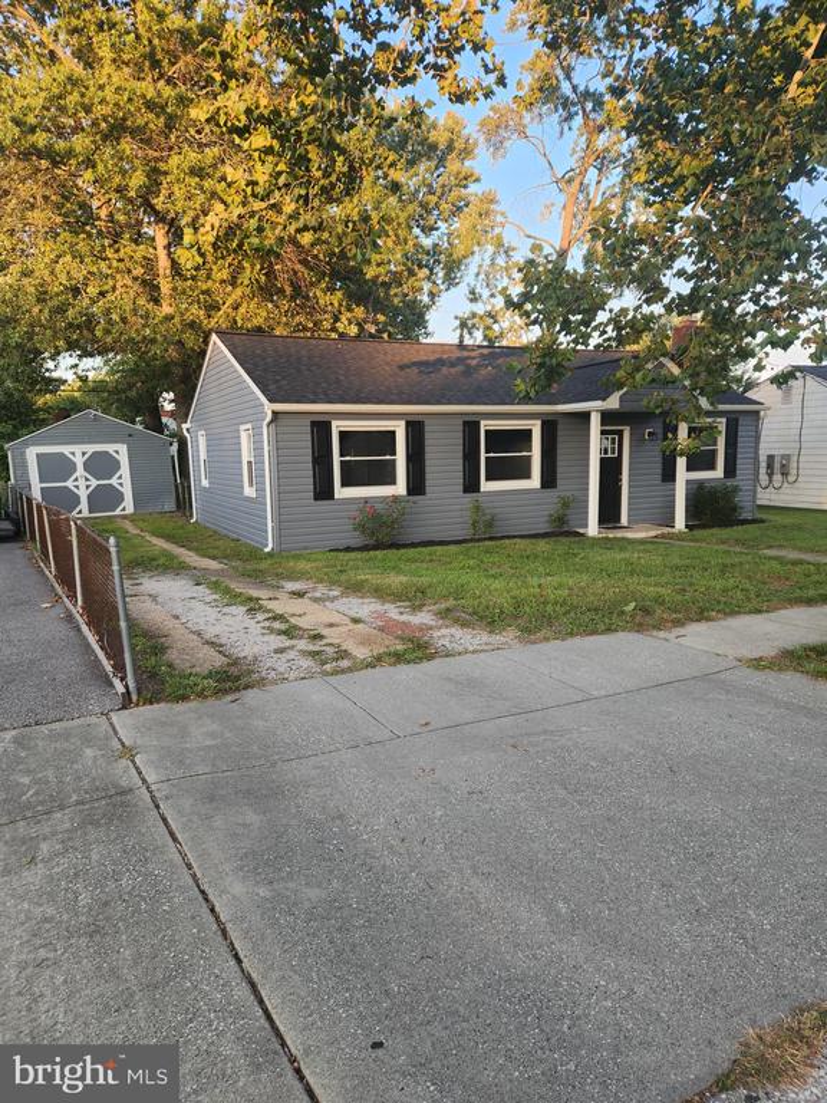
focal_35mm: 23
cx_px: 414
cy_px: 552
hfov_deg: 58.9
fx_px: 733
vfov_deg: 73.9
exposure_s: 1/180
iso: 40
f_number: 1.8
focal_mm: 5.4
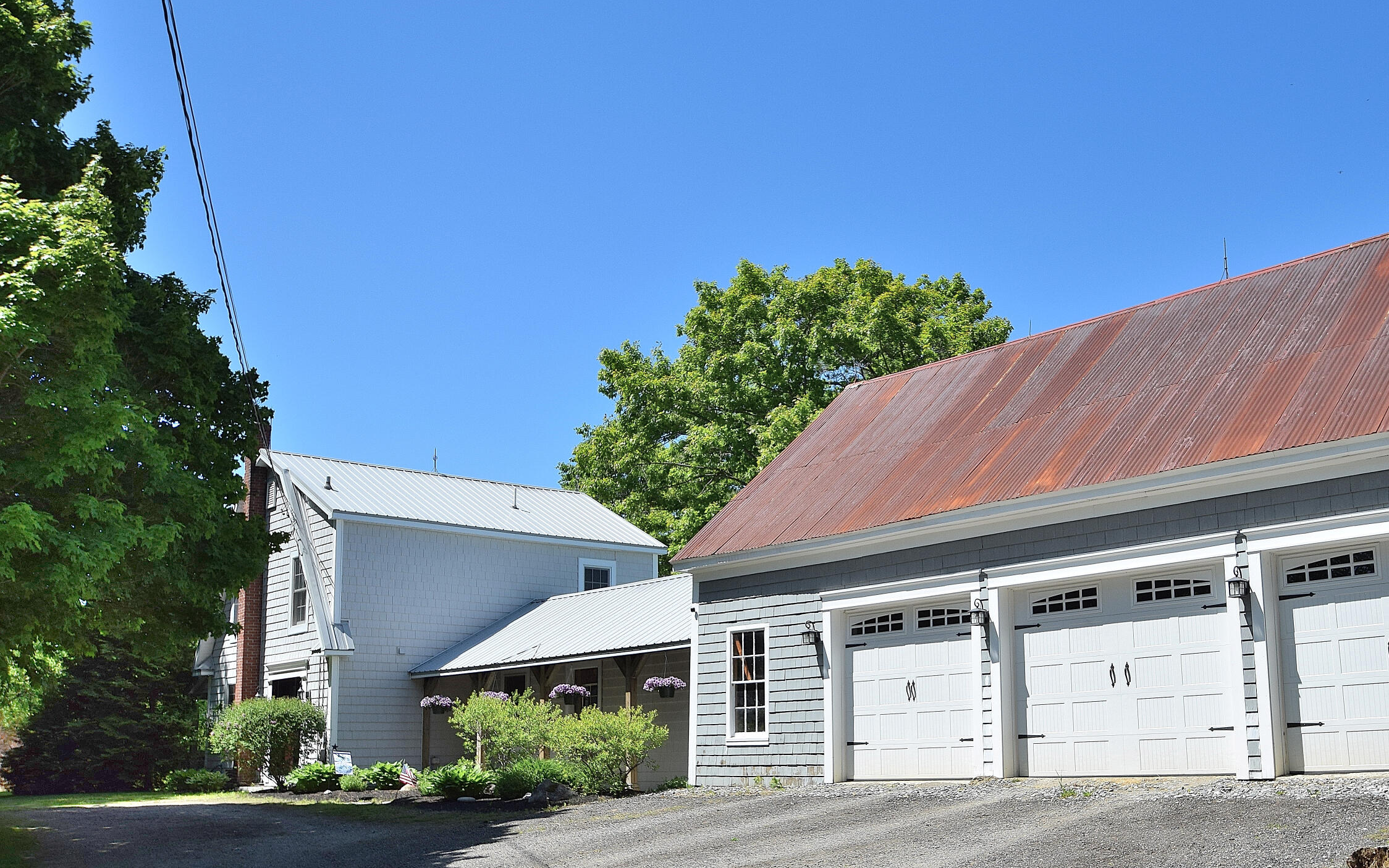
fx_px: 1313
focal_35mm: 35
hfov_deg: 55.0
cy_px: 513
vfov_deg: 36.5
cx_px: 877
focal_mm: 17
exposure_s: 1/400
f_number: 10
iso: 200
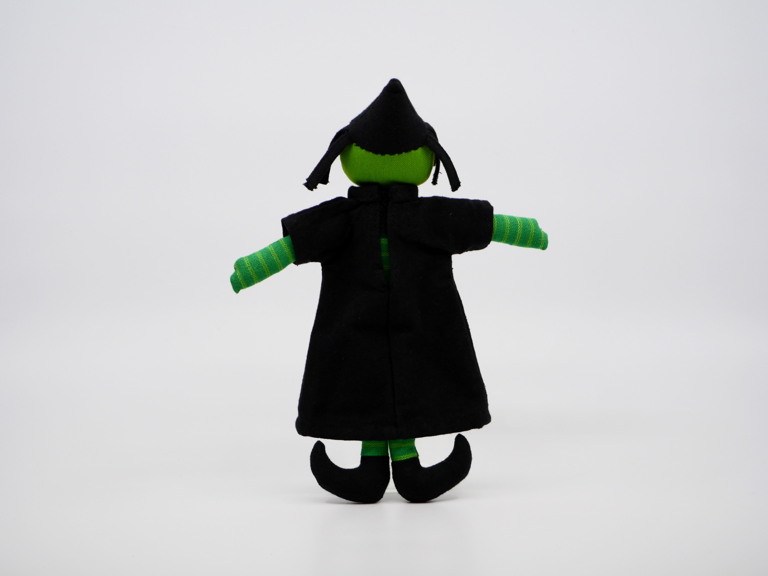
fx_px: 4437
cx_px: 384
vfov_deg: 7.4
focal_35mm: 200
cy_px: 288
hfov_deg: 9.9
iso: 200
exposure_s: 1/250
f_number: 5.1
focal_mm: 100
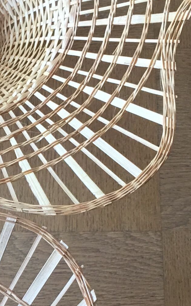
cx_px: -82
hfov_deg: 10.3
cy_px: 275
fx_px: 1033
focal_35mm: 124
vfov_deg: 16.6
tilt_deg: -77.5
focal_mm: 4.15
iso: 40
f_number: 2.2
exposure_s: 1/33
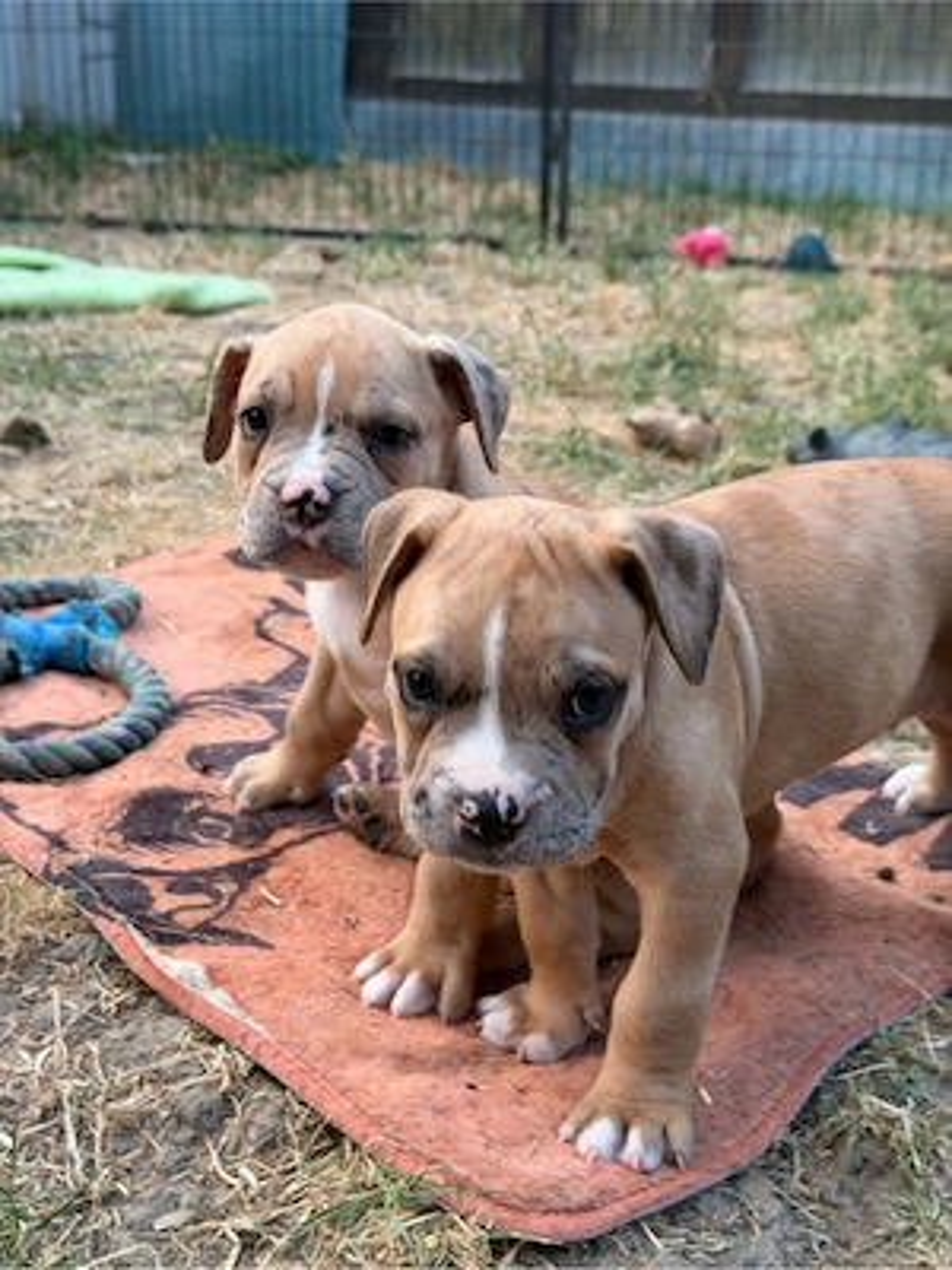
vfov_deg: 39.7
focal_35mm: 48
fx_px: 1760
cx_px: 476
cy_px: 635
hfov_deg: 30.3
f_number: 1.78
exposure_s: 1/60
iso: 160
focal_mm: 6.76
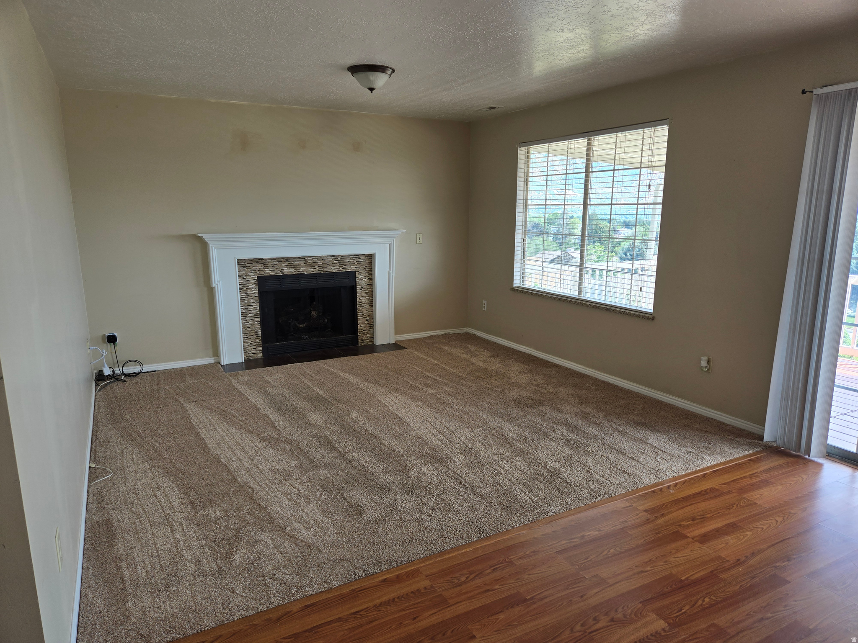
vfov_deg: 58.9
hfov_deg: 73.9
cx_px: 429
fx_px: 570
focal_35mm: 23
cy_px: 322
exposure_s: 1/180
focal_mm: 5.4
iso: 40
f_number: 1.8
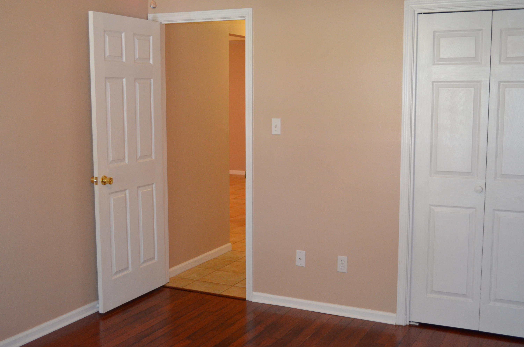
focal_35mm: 44
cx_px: 262
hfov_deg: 45.0
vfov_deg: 30.7
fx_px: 632
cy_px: 174
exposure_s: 1/60
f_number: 4.5
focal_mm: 29
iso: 1600
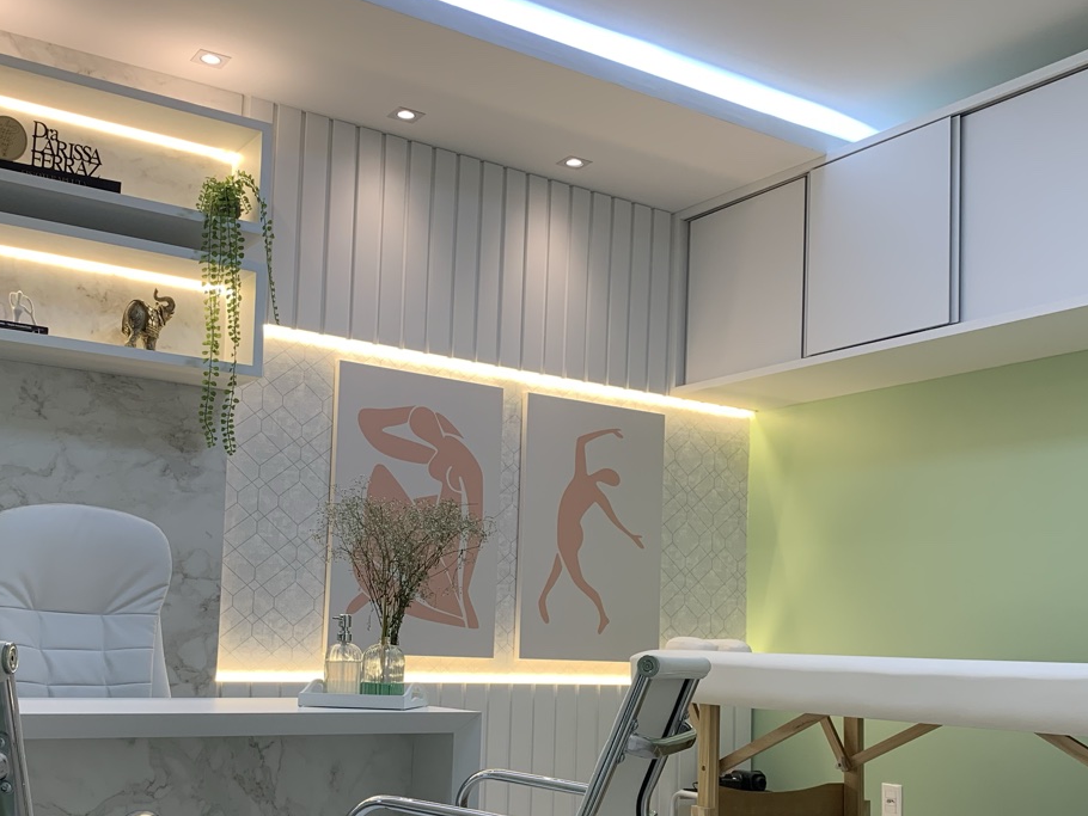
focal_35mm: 40
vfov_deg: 35.6
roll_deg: -2.0
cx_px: 493
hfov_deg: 46.7
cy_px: 545
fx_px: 1258
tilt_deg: +3.5
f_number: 1.8
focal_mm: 4.25
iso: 50
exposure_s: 1/120
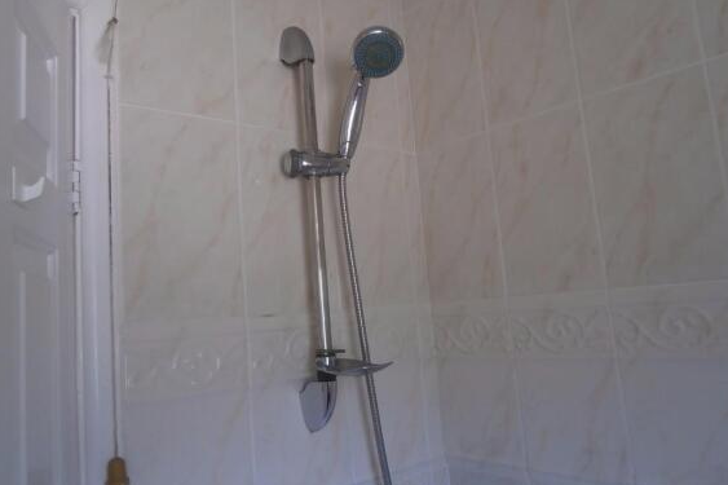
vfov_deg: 46.3
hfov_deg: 65.5
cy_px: 217
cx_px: 372
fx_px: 566
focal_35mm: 28
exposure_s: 1/30
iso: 80
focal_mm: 4.7
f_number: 2.8
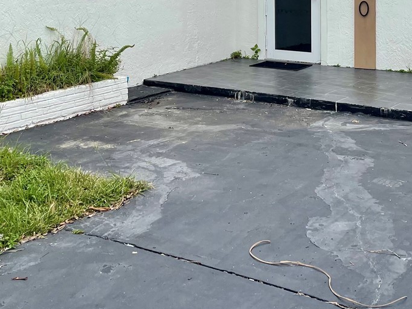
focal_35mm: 59
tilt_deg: -2.1
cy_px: -19
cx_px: 252
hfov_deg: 32.6
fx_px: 702
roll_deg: +0.0
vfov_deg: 23.5
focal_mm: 5.1
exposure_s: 1/3165
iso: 32
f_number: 1.6
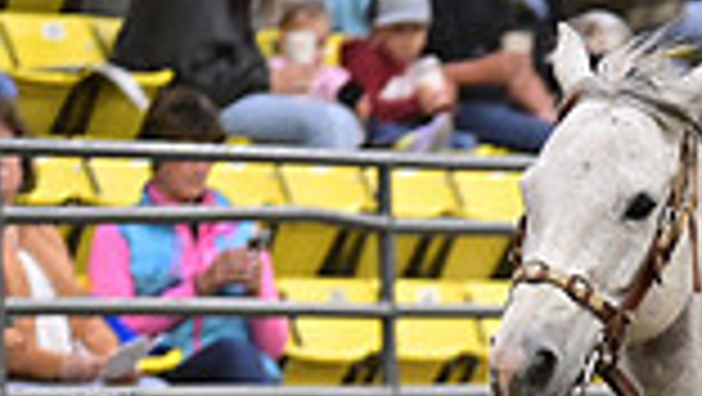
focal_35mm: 682
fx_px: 12704
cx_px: 904
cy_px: 713
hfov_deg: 3.2
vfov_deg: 1.8
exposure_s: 1/640
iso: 5000
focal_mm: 175
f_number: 2.8
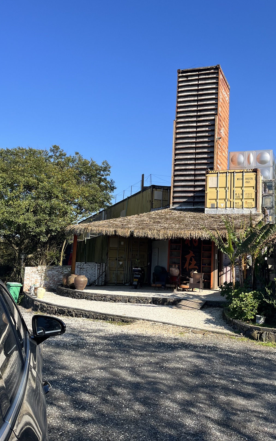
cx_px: 174
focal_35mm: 34
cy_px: 188
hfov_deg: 37.0
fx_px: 409
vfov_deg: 56.5
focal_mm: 5.1
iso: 50
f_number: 1.6
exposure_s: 1/2463
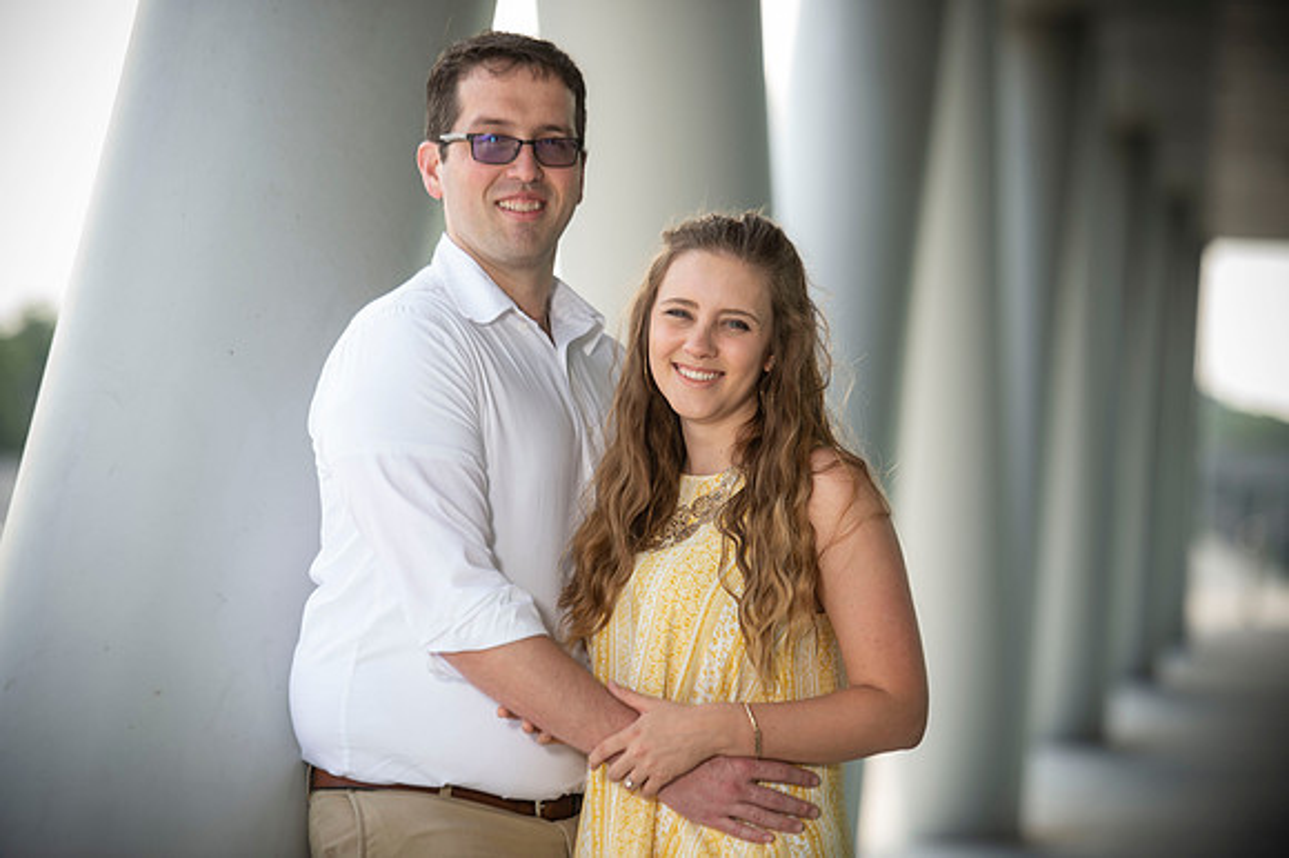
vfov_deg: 8.3
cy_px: 429
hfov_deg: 12.5
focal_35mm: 165
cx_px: 644
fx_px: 5904
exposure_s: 1/250
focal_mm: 165
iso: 50
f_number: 3.2
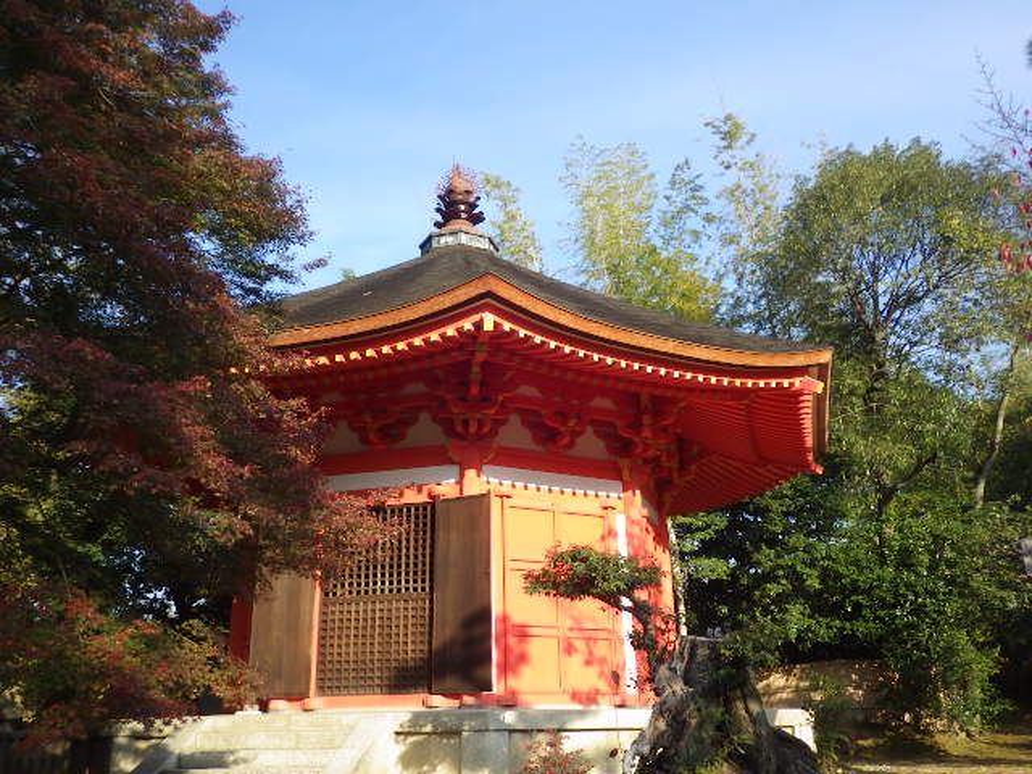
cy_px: 387
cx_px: 516
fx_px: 984
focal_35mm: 33
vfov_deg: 42.9
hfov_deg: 55.4
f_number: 3.3
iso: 125
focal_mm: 5.9
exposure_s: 1/500
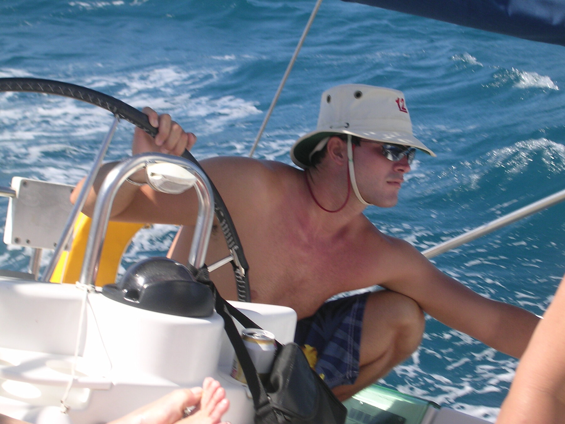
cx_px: 282
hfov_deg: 18.7
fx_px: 1714
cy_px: 212
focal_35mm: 105
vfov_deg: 14.1
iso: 100
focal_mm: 15.9
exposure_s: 1/344
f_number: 4.6
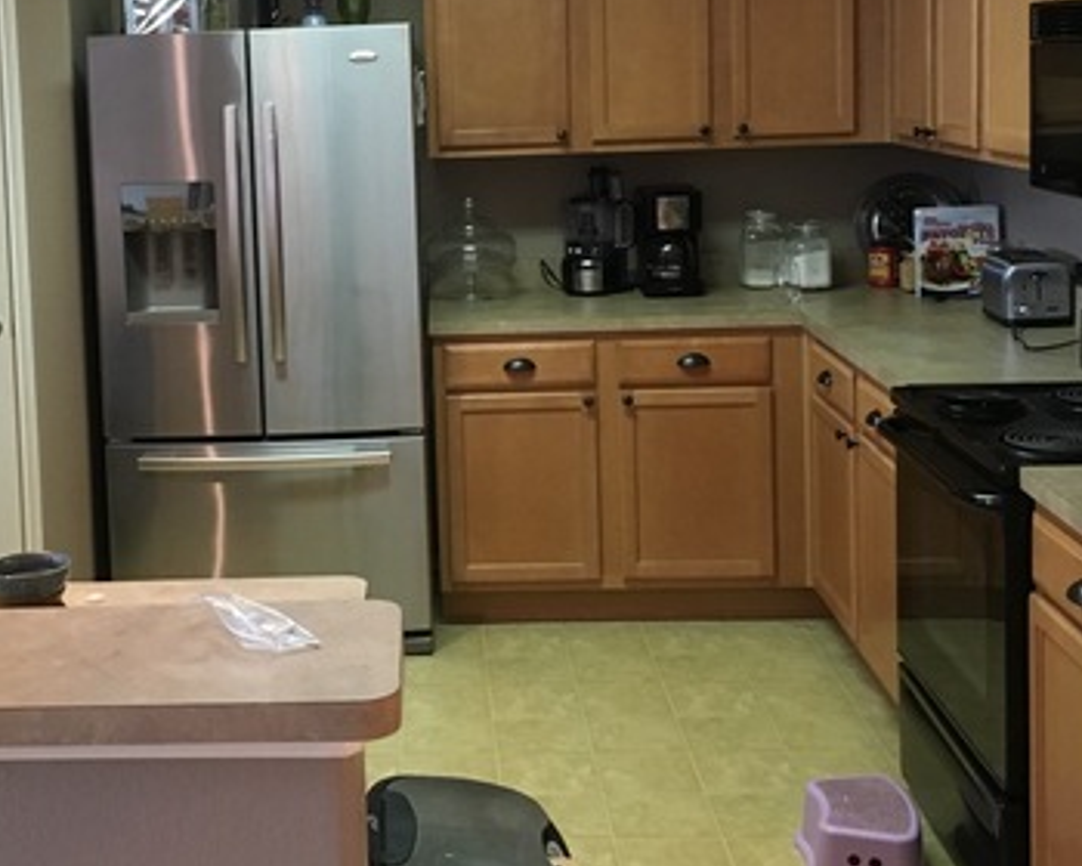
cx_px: 335
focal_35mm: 54
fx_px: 1729
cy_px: 229
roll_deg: +2.4
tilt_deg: -6.0
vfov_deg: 27.8
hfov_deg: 34.3
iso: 200
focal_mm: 4.15
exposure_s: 1/17
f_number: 2.2
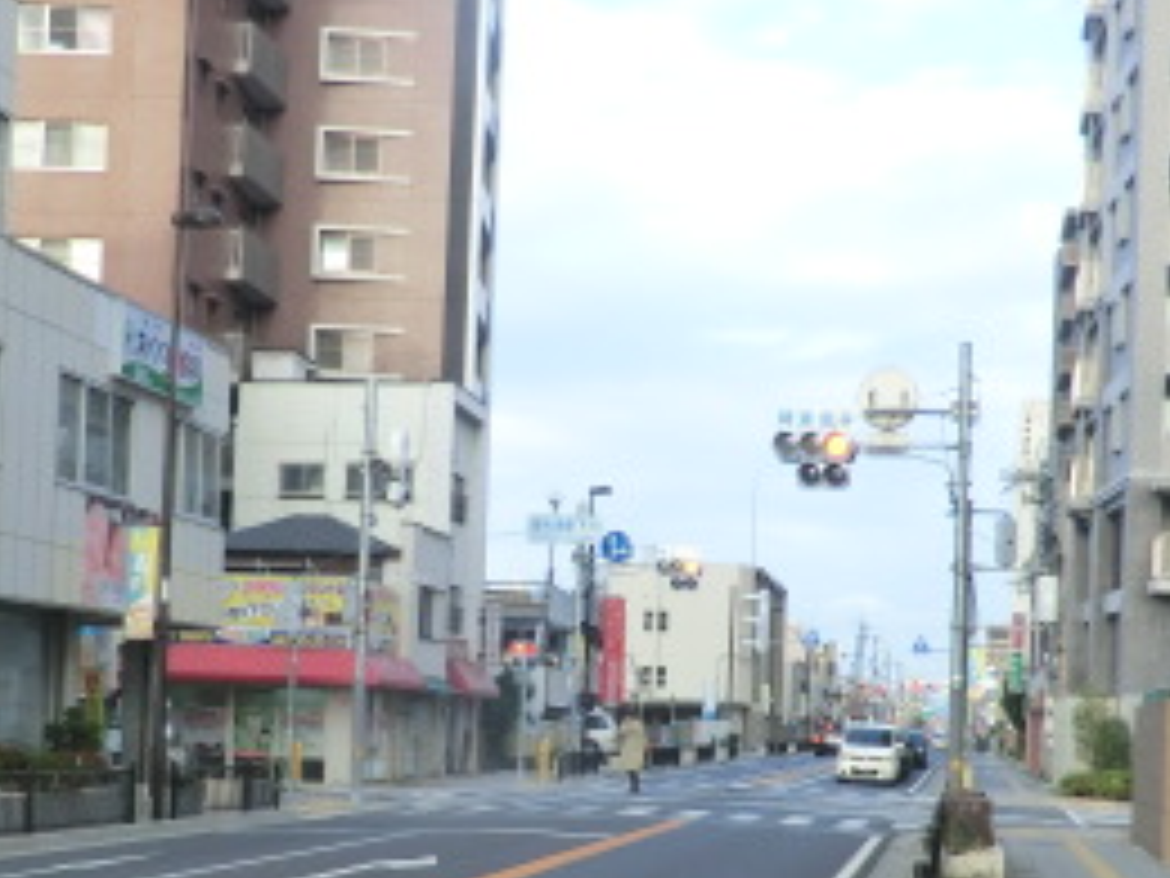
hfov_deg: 32.6
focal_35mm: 59
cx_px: 716
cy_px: 743
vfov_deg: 24.3
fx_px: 1994
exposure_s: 1/200
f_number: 3.2
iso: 80
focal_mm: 4.3
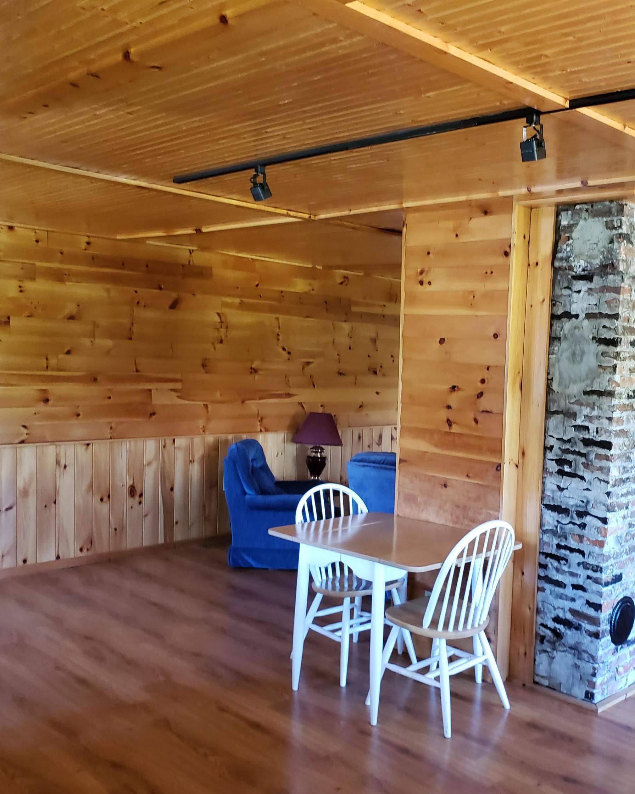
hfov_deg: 42.2
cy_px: 397
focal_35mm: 34
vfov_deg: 52.8
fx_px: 799
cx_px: 469
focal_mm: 4.3
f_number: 2.4
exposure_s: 1/16
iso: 250
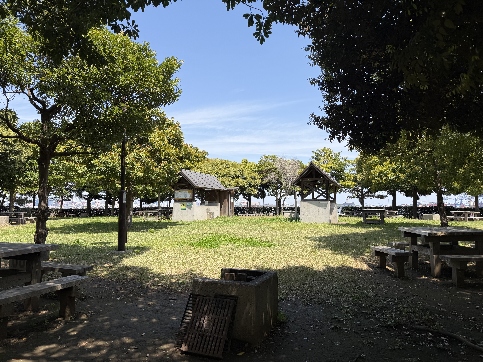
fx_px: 335
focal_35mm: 24
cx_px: 242
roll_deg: +0.2
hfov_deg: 71.6
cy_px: 181
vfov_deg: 56.8
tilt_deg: +5.1
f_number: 1.78
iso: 80
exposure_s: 1/2801
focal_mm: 6.76
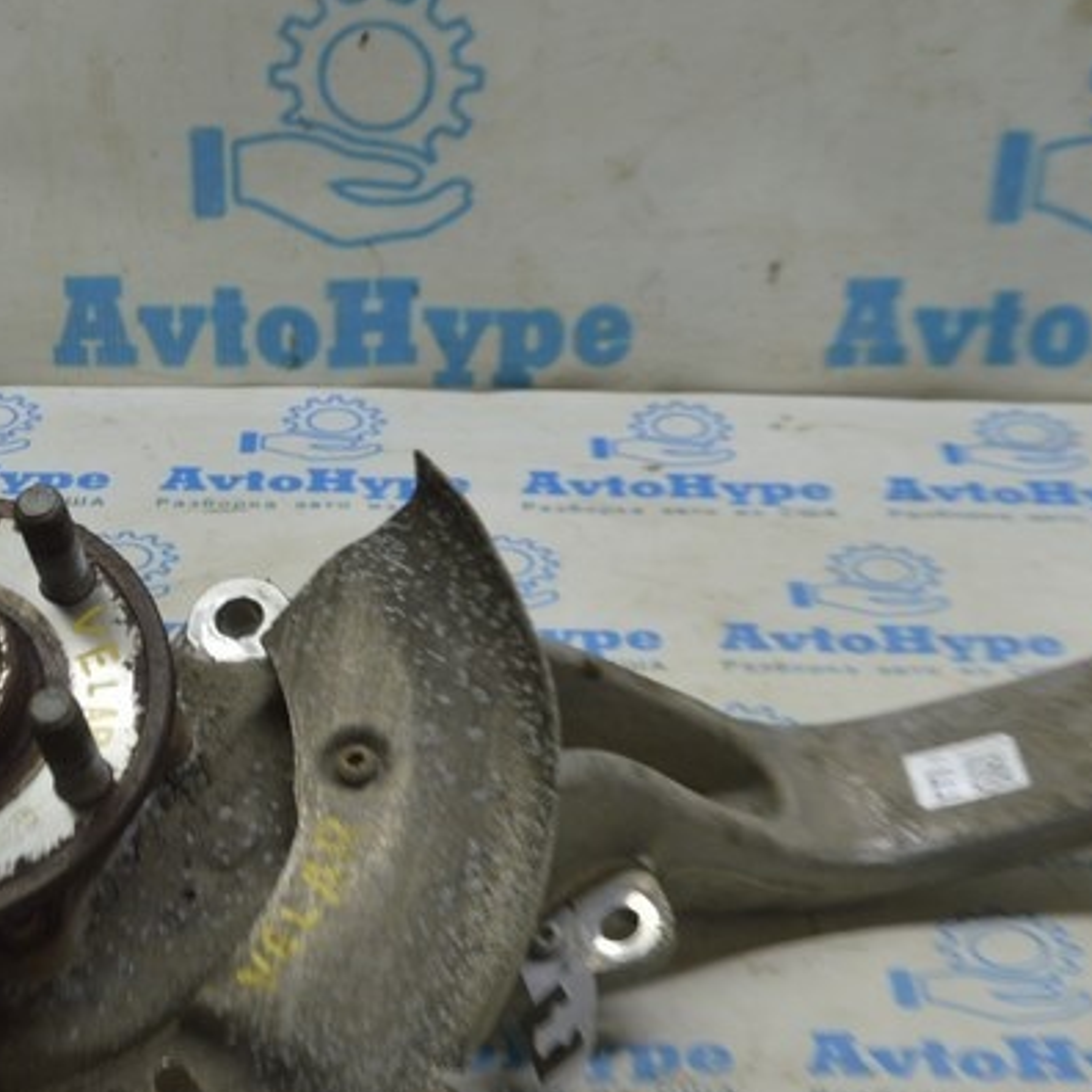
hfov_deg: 24.7
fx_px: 2466
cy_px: 793
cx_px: 295
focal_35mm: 69
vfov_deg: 24.7
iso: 400
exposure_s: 1/40
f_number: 7.1
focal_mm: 21
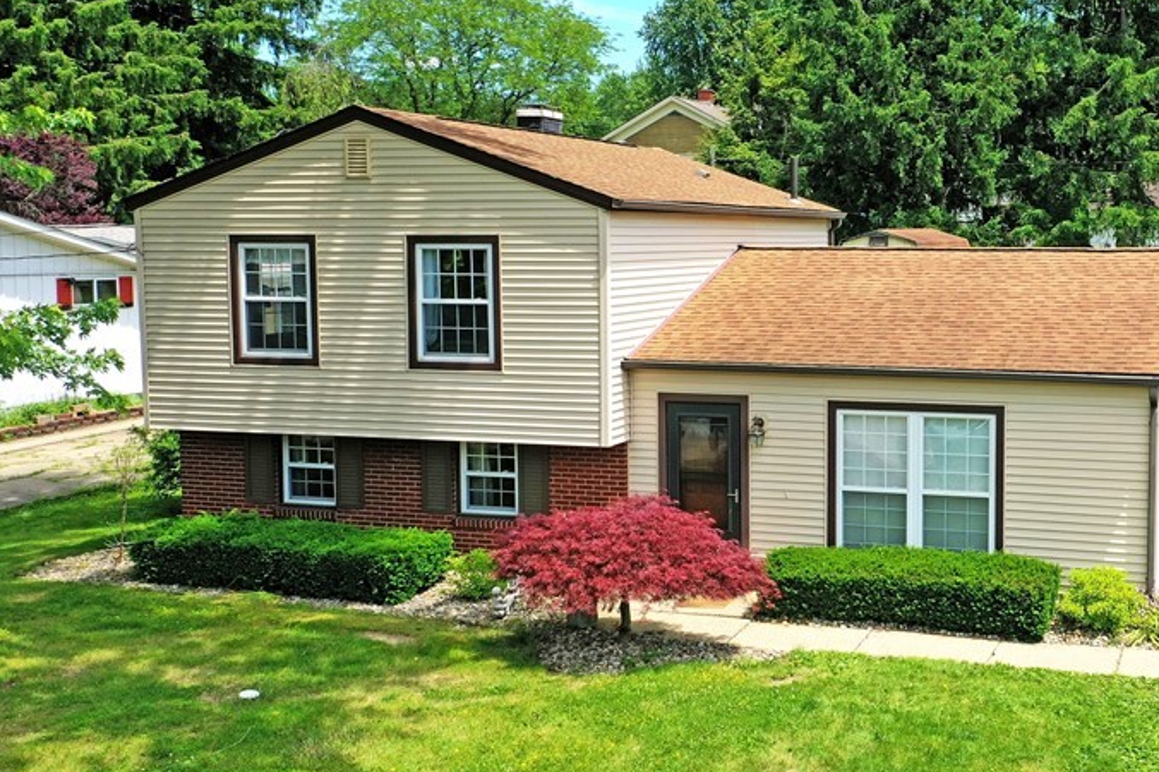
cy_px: 352
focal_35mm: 45
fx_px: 1448
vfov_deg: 29.8
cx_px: 874
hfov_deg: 42.2
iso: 100
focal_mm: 10.26
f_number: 5.6
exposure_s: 1/320
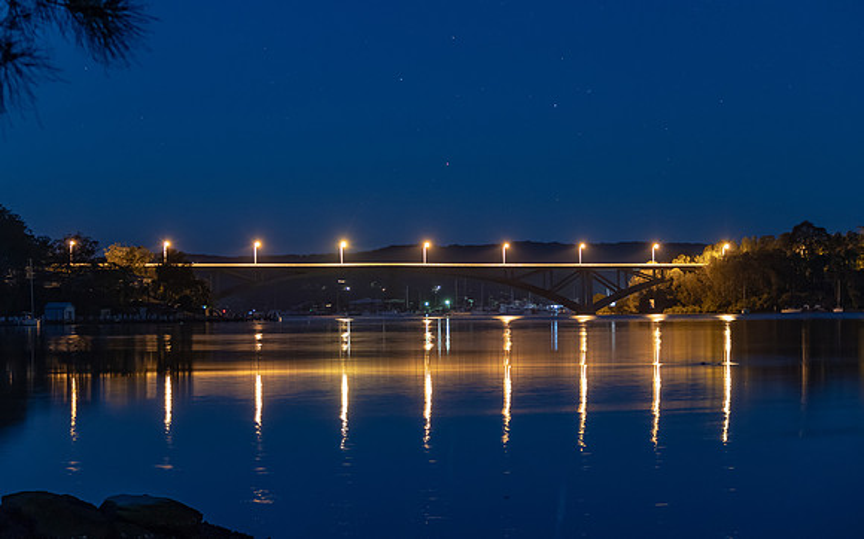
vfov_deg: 15.5
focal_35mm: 84
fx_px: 1979
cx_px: 430
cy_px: 252
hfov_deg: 24.6
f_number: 4.5
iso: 800
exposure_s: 5
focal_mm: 55
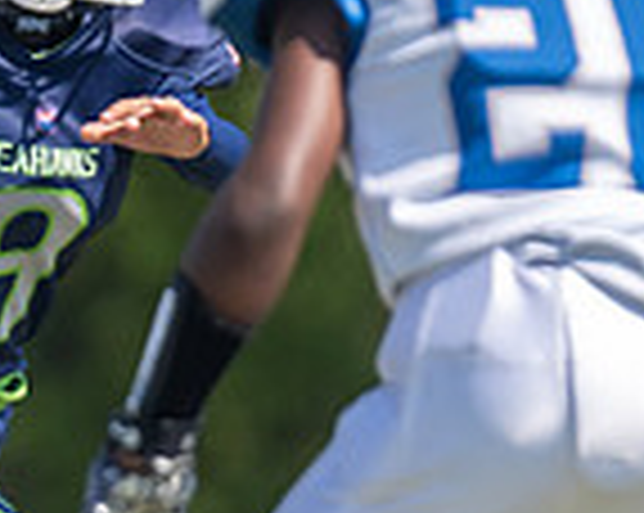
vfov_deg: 1.2
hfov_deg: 1.6
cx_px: -521
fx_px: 23716
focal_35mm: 1246
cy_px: 257
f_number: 3.2
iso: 100
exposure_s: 1/1600
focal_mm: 200
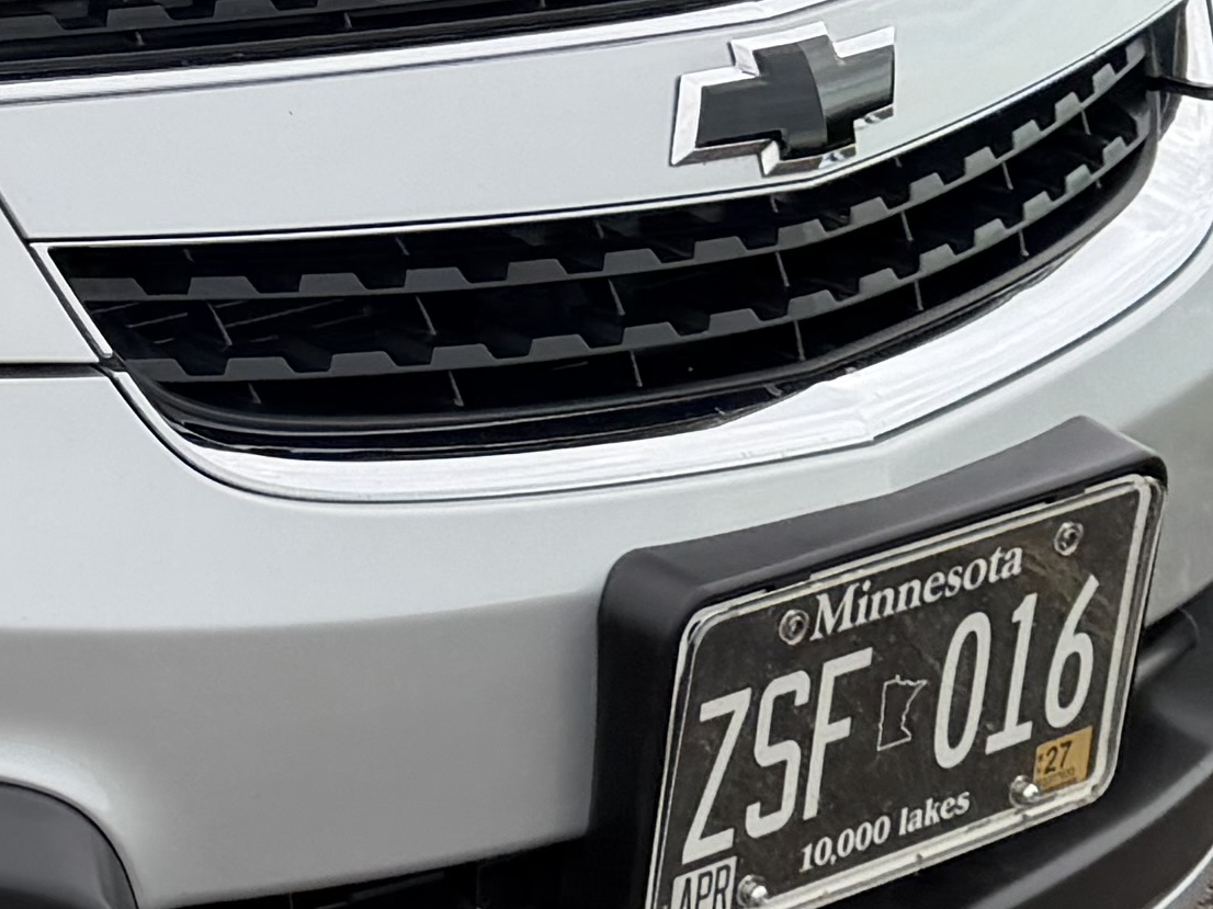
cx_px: -919
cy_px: -80
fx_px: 4344
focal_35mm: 124
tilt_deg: -17.4
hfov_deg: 14.2
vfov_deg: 11.8
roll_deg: +2.4
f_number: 1.78
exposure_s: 1/702
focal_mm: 6.76
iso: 80
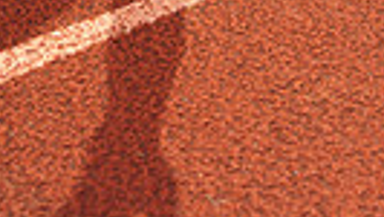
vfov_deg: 8.5
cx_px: 141
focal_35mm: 124
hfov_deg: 17.3
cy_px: -385
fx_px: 1263
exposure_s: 1/250
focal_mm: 35
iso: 80
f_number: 7.1
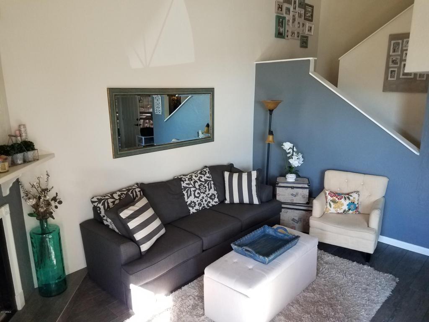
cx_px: 214
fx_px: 322
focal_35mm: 26
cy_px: 161
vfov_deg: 53.1
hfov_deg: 67.3
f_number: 1.7
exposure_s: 1/60
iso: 160
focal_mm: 4.2
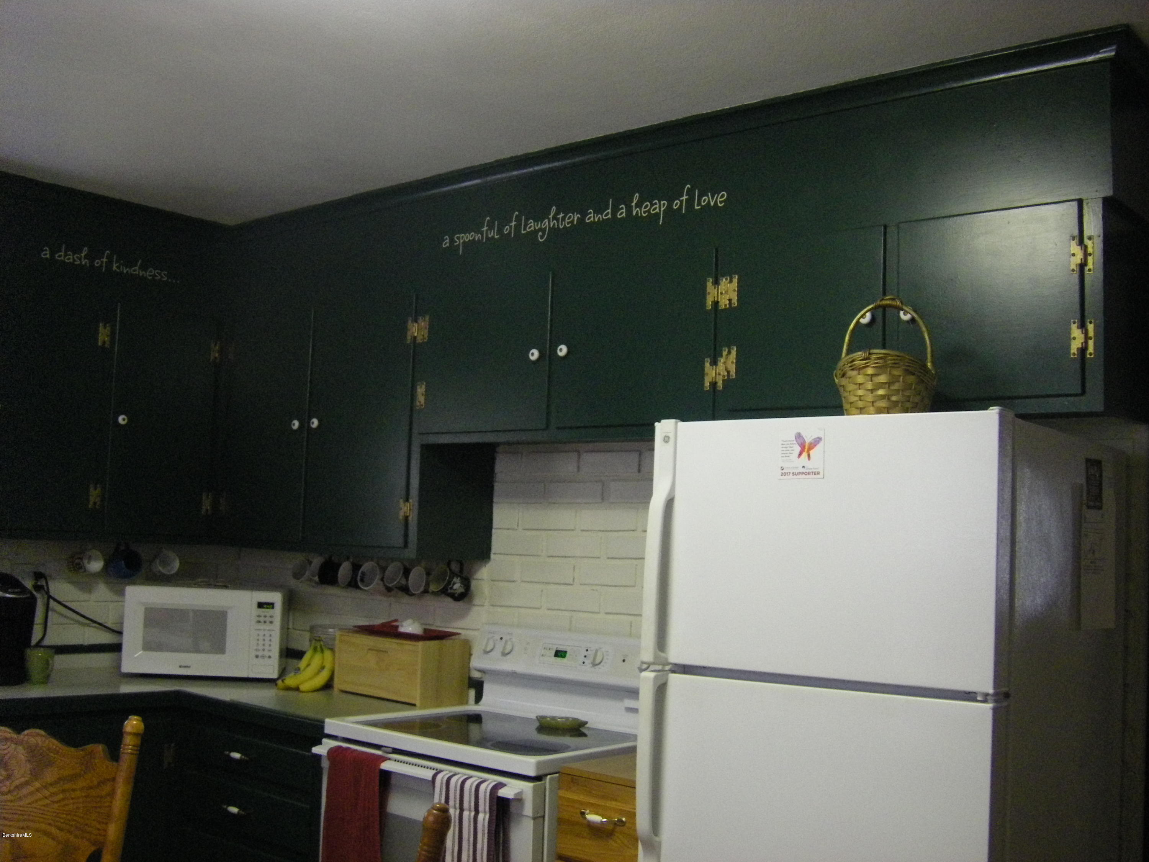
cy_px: 431
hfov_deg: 49.0
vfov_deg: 37.7
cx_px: 574
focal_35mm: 38
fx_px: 1261
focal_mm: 6.3
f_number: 3.5
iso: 500
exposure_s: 1/50
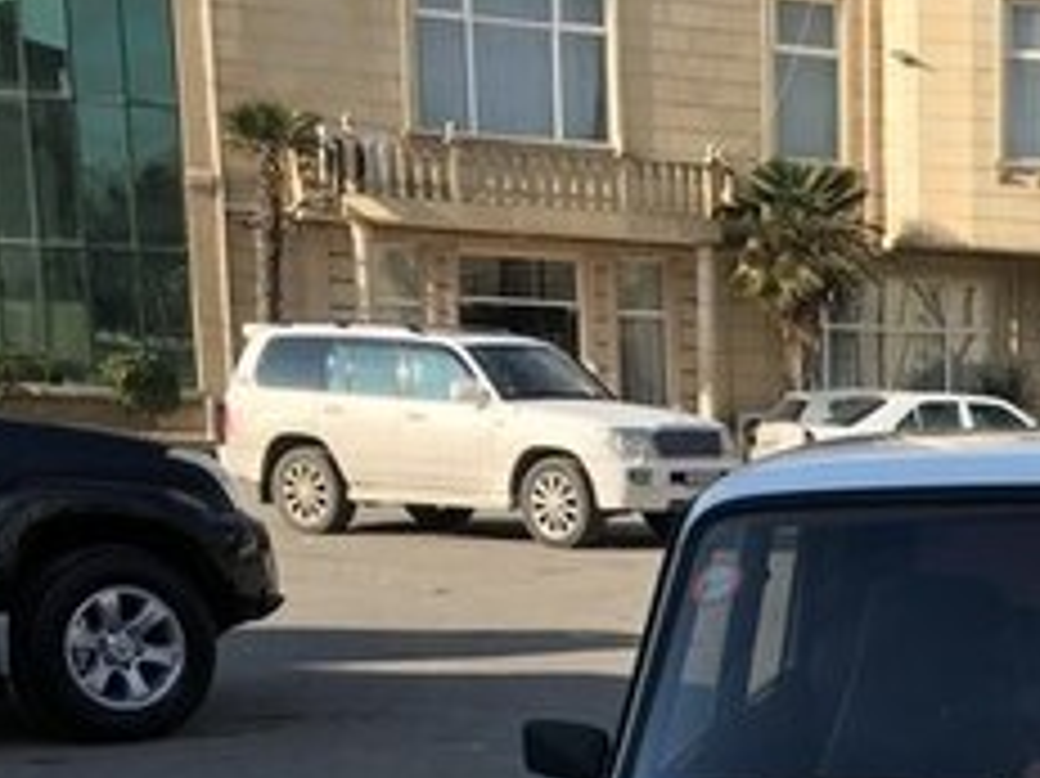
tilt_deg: -12.9
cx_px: 1238
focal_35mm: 83
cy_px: 1014
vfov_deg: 16.7
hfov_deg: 21.9
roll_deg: -1.8
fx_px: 2492
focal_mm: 4.15
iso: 25
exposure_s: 1/905
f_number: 2.2
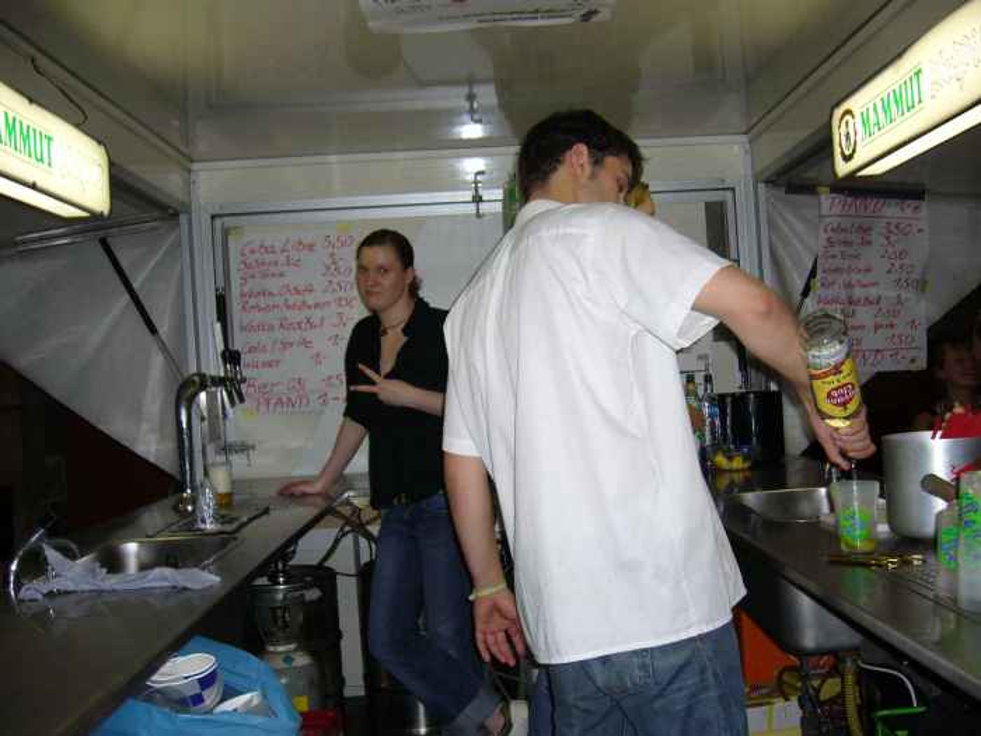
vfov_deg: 40.7
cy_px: 368
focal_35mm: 35
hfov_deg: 52.6
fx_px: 992
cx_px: 490
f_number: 2.8
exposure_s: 1/60
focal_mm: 5.8
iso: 125
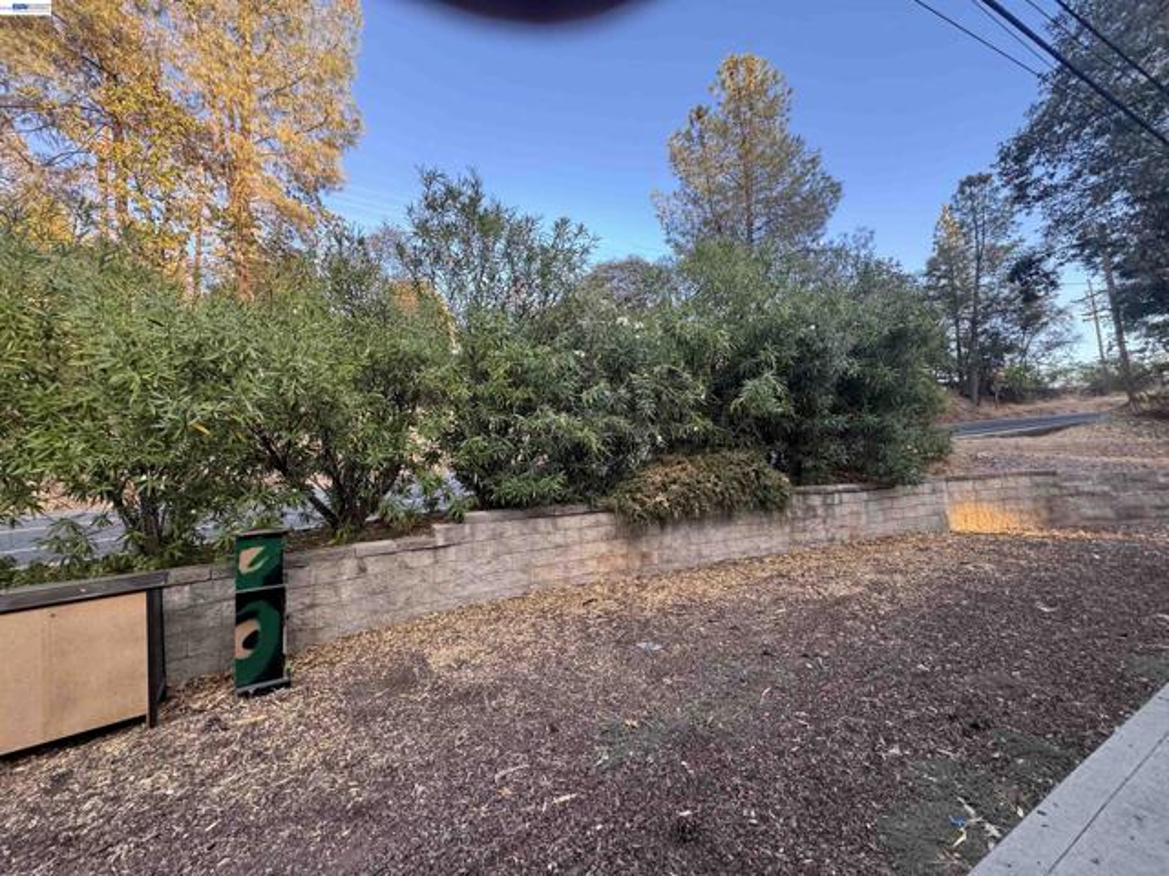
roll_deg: +4.3
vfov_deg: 85.7
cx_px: 584
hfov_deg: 102.1
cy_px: 438
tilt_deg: +5.0
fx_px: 473
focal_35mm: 14
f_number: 2.2
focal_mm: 2.22
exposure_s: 1/99
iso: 125
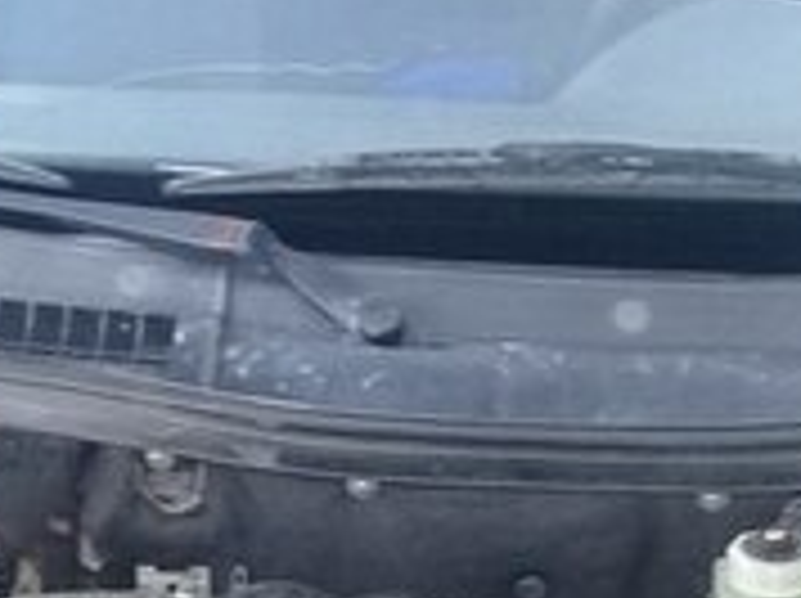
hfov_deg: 17.1
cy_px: 870
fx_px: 2657
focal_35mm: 115
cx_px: 338
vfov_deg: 12.3
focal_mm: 3.3
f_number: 2.2
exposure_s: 1/33
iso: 100
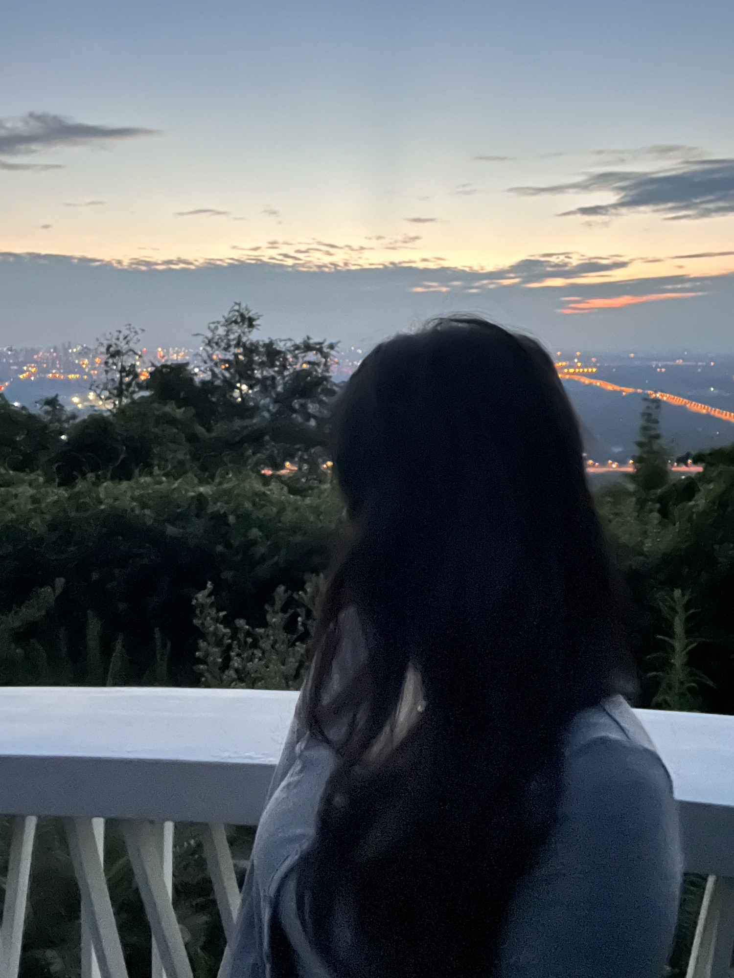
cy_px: 489
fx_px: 848
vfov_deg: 60.0
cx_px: 367
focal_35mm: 30
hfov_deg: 46.8
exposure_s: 1/15
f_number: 2.2
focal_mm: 2.71
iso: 6400
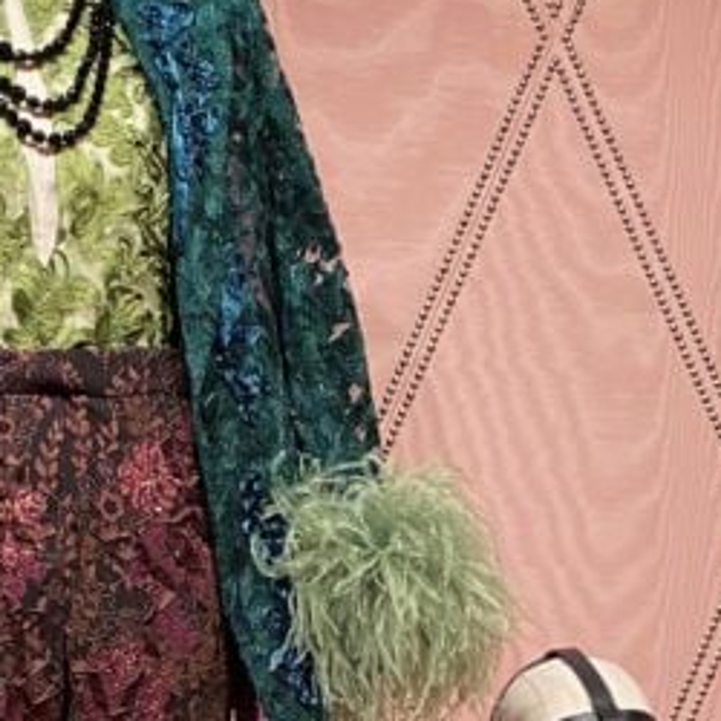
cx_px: 162
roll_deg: +1.1
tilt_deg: -5.3
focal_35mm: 94
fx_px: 2215
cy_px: 859
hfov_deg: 18.3
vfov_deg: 17.6
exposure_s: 1/60
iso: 160
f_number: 1.8
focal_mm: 4.25
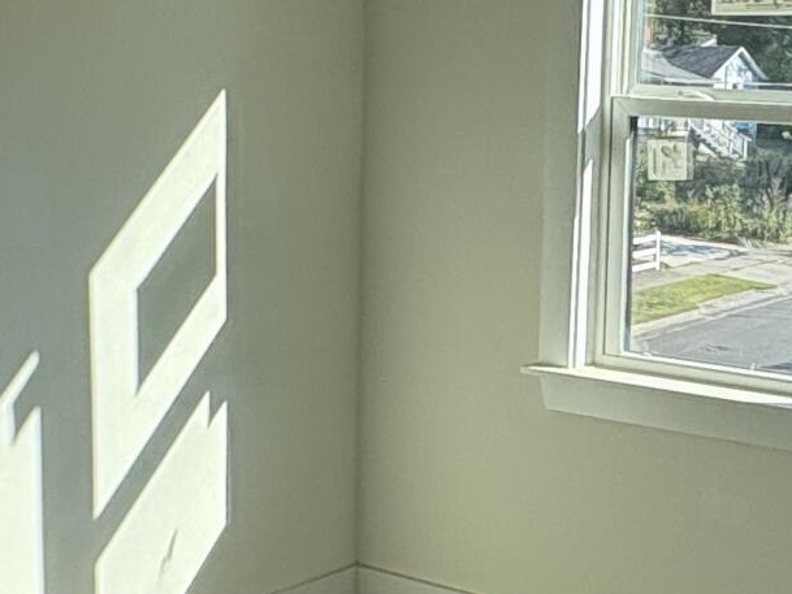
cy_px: 328
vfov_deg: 21.3
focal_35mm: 69
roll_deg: -1.6
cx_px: 627
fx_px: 1579
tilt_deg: -7.9
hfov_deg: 27.6
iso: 50
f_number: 2.2
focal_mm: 2.22
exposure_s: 1/615
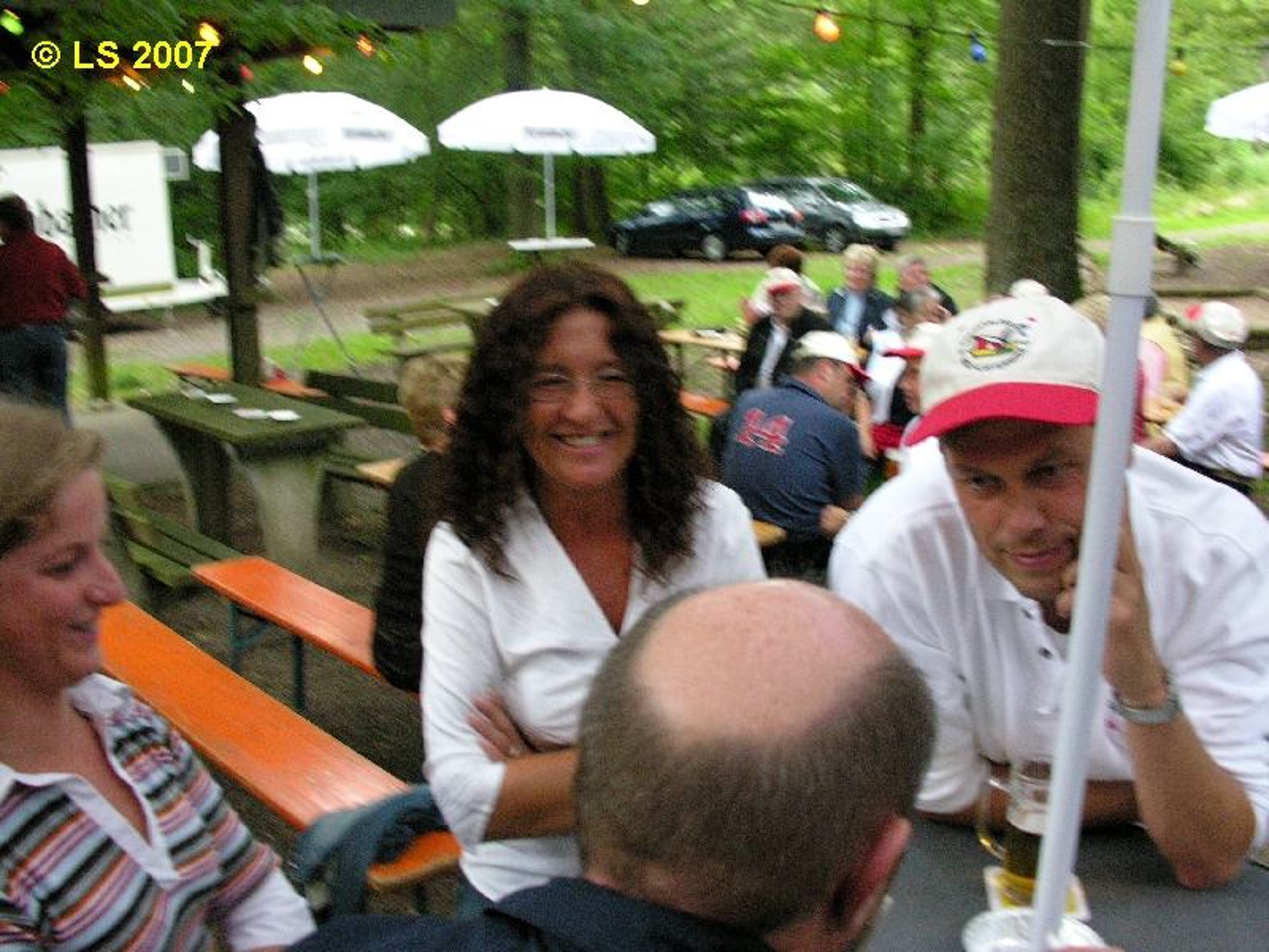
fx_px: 1283
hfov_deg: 52.6
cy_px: 476
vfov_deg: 40.7
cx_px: 634
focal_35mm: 35
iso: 400
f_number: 3.2
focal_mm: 8.9
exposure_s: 1/54.4
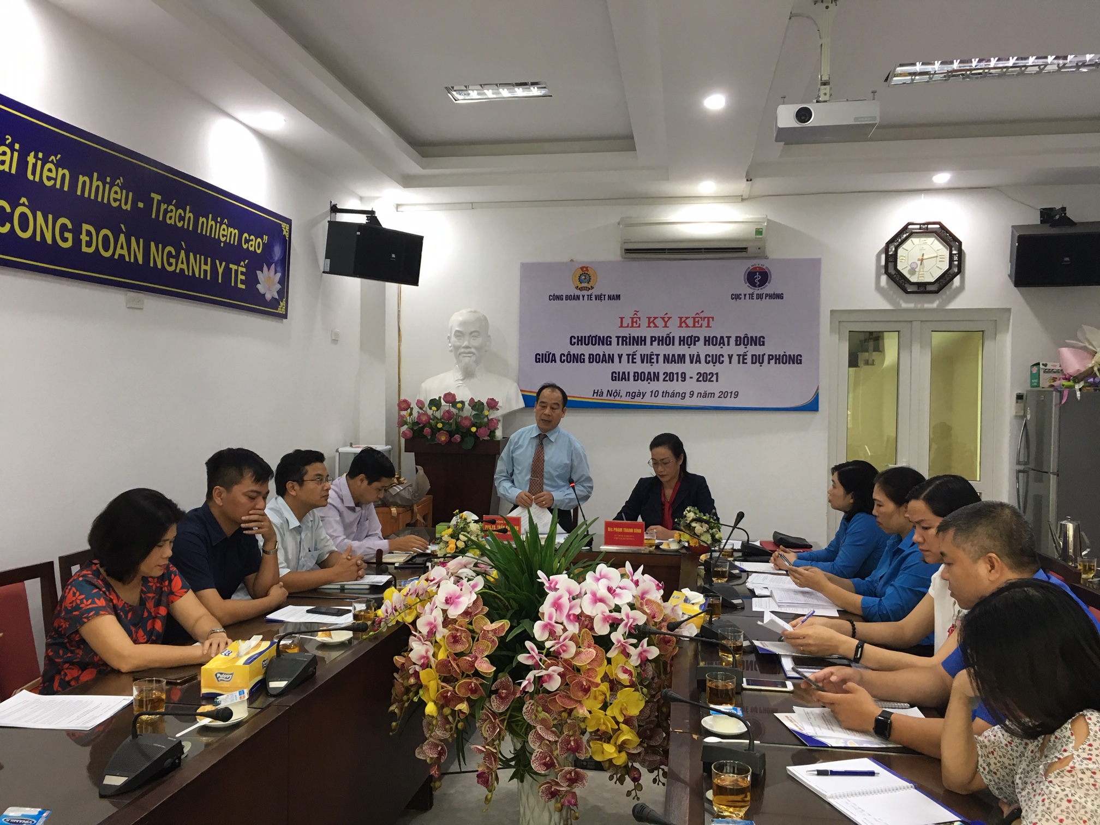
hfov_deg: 61.7
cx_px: 550
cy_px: 412
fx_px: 922
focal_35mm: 29
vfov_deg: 48.2
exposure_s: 1/33
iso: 100
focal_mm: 4.15
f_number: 2.2
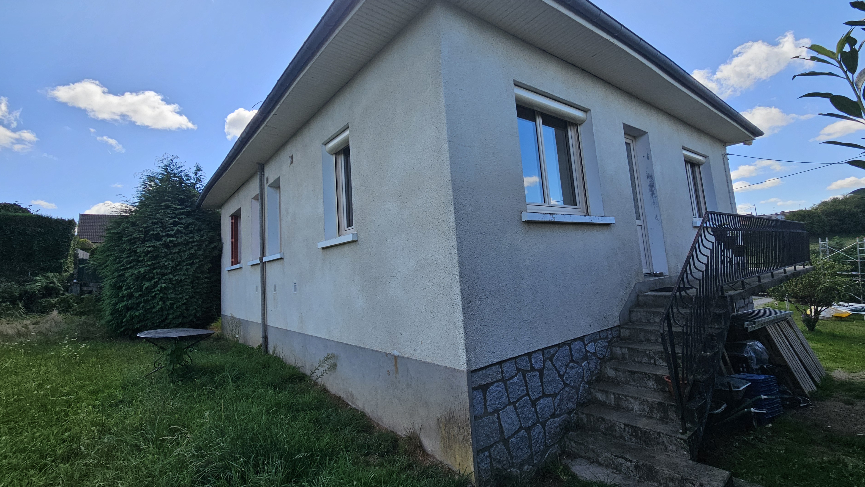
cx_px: 448
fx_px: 344
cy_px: 225
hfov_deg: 103.0
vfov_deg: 70.4
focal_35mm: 15
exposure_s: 1/1293
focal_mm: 2.2
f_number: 2.2
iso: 50
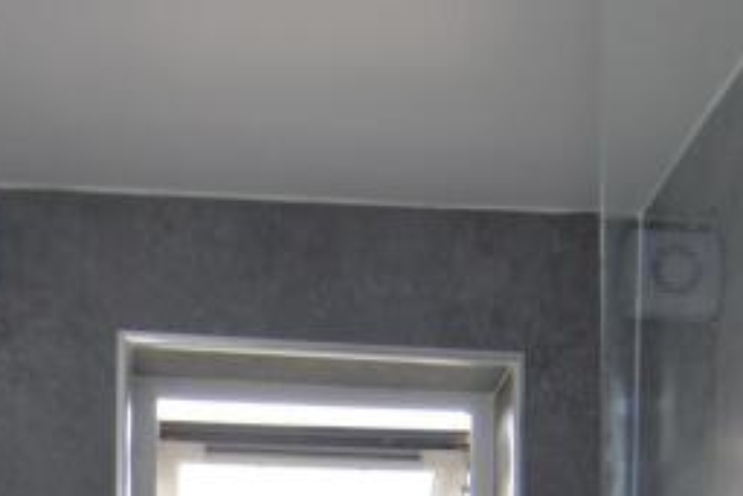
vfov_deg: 16.9
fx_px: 1239
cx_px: 377
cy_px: 989
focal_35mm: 60
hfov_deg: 33.4
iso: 400
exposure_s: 1/90
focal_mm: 10
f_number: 4.8
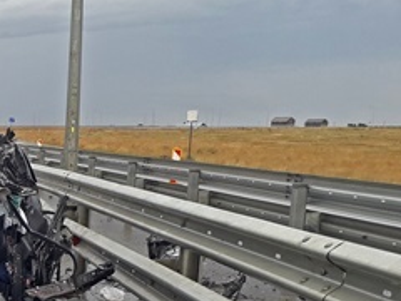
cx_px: -67
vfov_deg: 19.4
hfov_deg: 24.7
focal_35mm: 72
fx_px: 834
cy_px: 344
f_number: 1.9
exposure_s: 1/263
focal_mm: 3.6
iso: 40
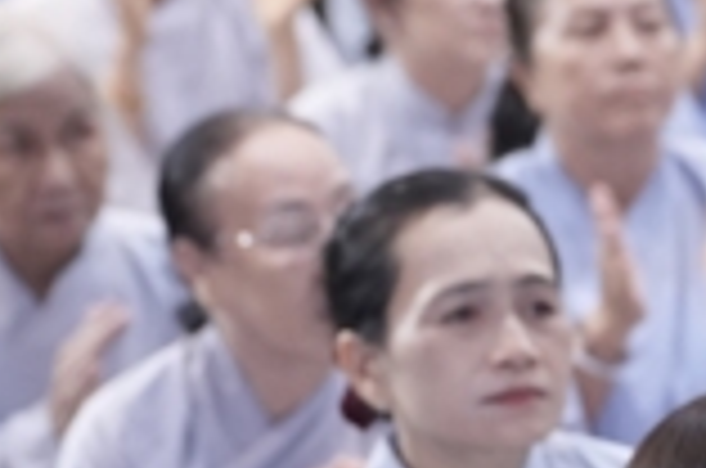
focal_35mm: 307
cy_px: 596
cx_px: 1246
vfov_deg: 4.4
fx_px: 6008
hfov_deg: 6.6
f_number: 3.2
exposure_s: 1/160
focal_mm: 74
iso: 3200
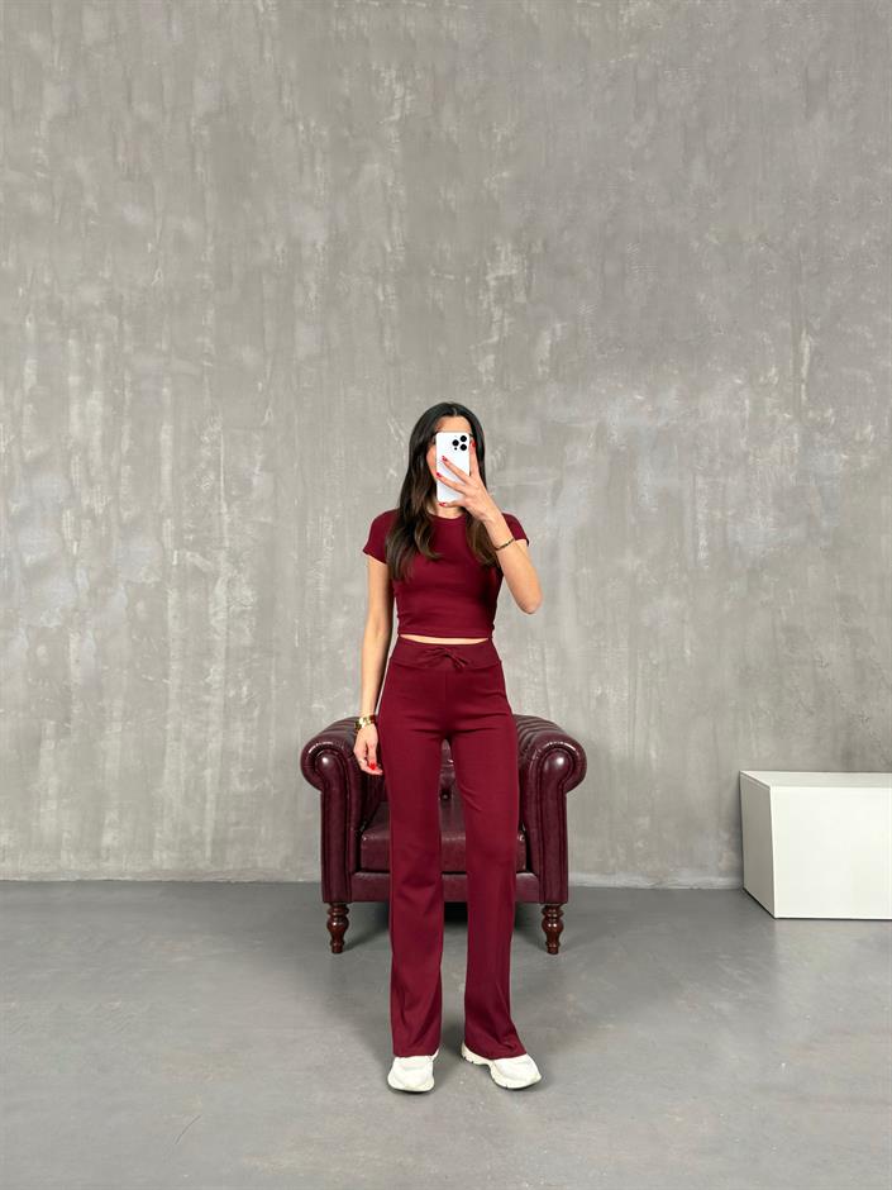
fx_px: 825
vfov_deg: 71.6
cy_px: 595
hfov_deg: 56.8
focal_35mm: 24
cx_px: 446
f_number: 1.78
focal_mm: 6.76
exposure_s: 1/121
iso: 160
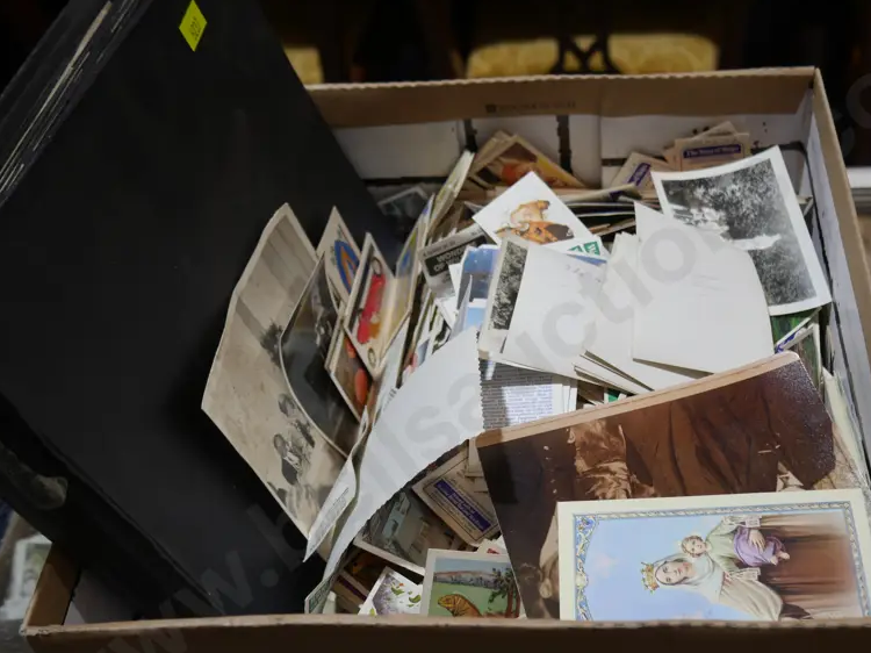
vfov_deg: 35.1
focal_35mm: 41
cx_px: 530
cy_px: 358
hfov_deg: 45.5
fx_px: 1031
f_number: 3.6
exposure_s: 1/125
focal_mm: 15
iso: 200
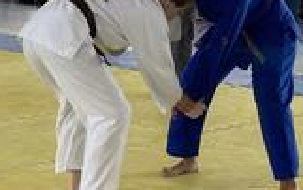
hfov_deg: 15.2
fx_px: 1132
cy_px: -28
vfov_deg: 9.5
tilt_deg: -3.1
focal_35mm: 137
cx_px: 113
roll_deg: -2.5
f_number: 1.8
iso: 50
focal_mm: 4.25
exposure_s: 1/121
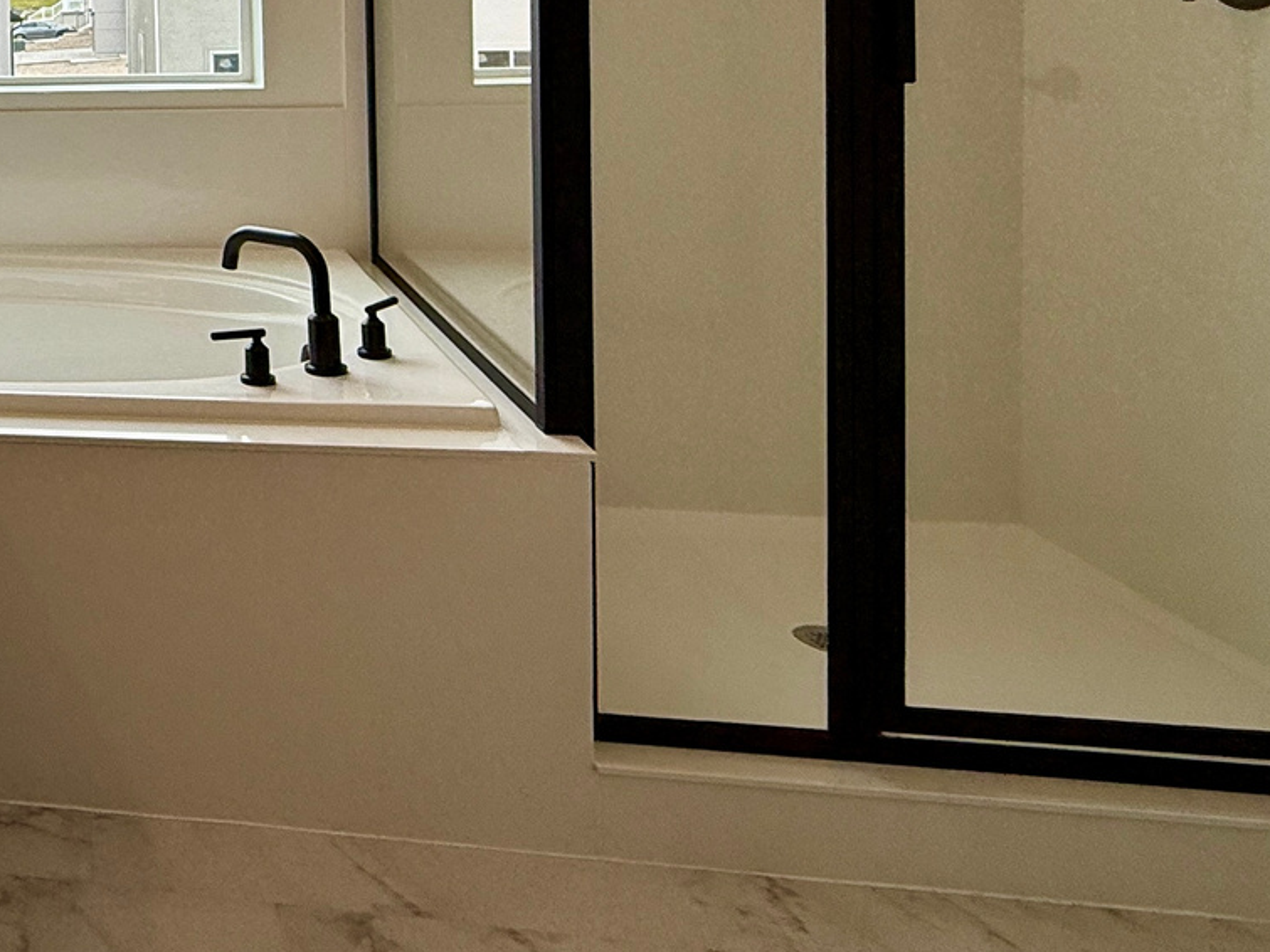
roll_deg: +2.2
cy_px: 30
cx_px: -239
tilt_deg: -2.1
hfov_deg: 37.5
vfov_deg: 34.7
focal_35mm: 38
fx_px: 1394
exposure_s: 1/590
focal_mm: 2.22
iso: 64
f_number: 2.2
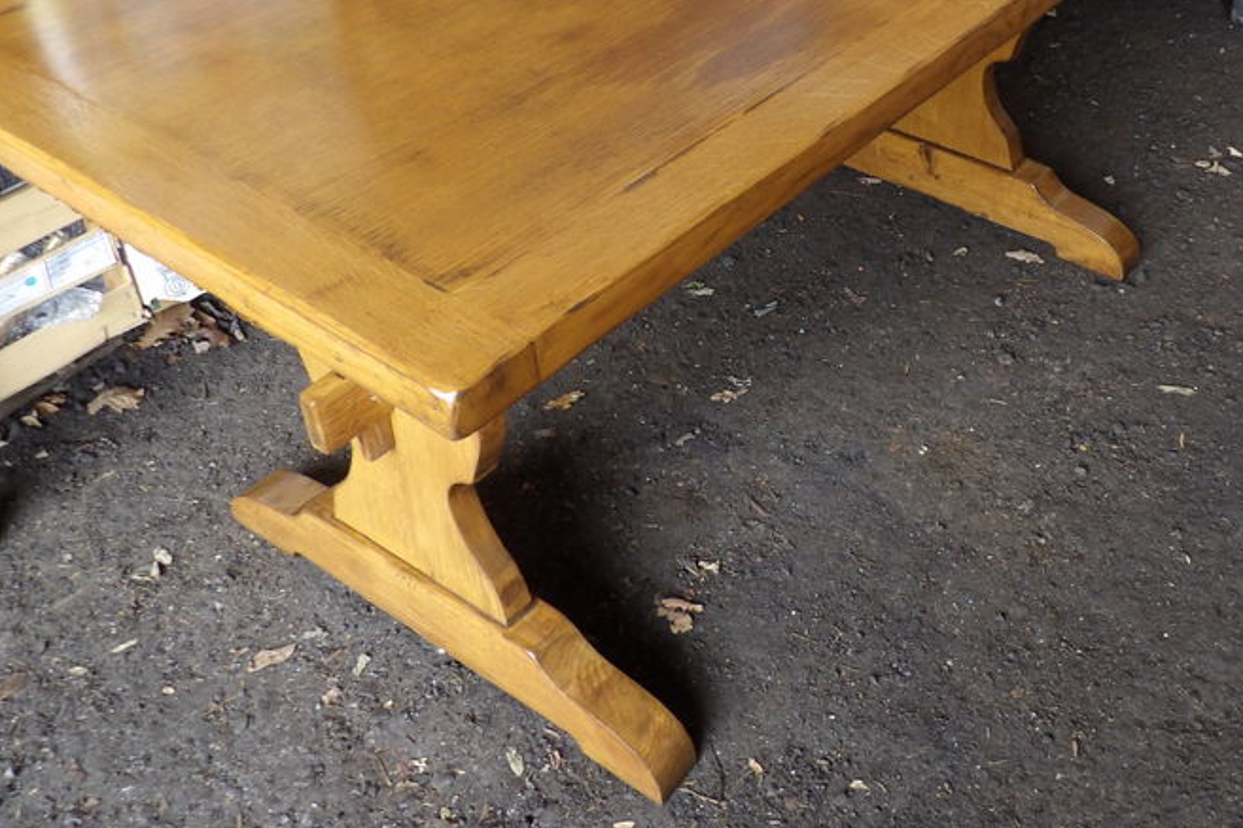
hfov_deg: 50.2
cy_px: 257
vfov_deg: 34.6
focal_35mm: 38
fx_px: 1312
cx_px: 776
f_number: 3.2
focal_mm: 4.3
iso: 200
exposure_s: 1/28
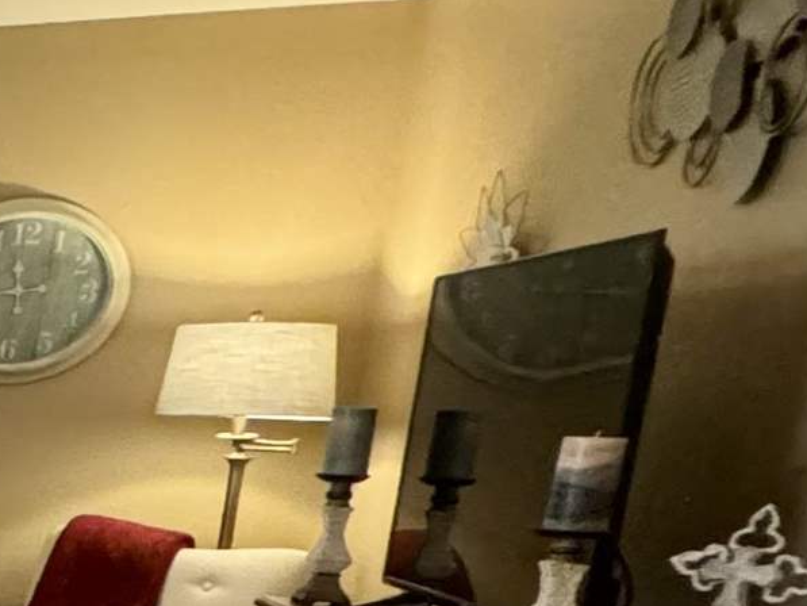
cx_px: -1188
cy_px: 666
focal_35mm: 72
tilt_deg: -11.5
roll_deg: -2.2
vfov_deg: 19.6
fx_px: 1679
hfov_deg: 14.6
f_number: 2.2
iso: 800
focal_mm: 2.22
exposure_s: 1/60
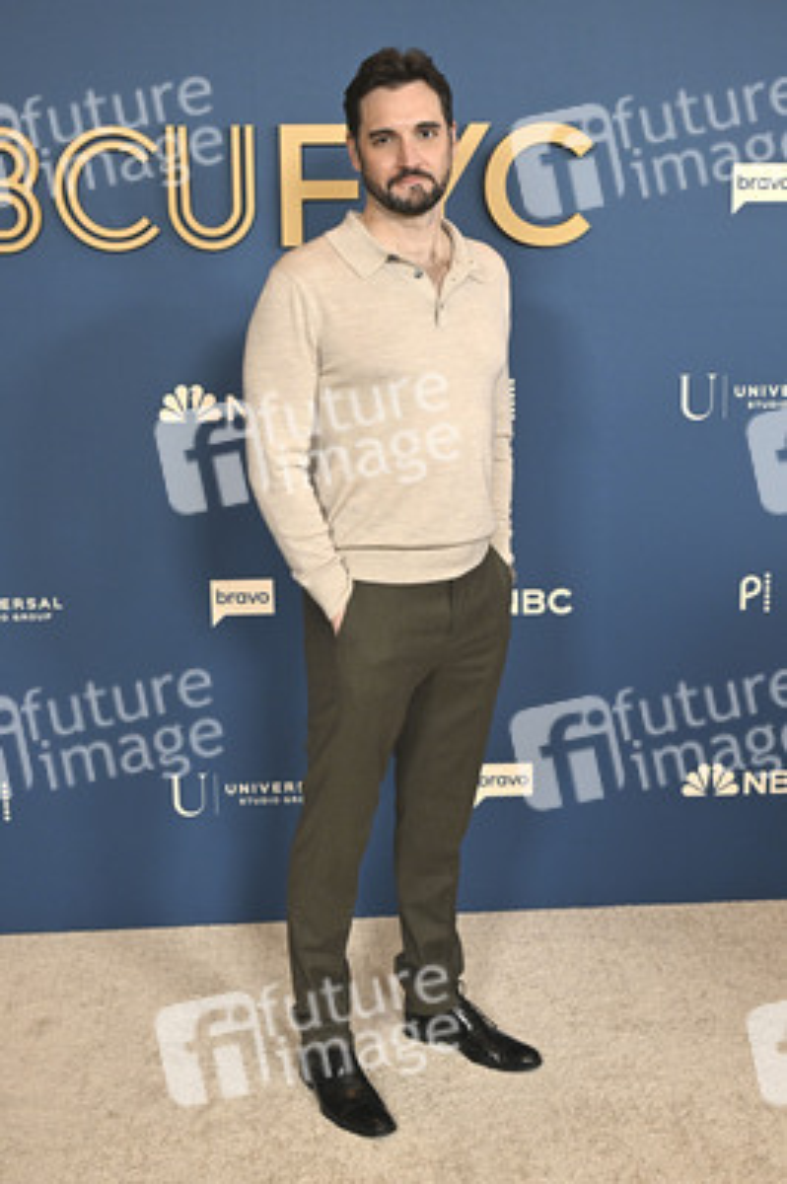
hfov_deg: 30.5
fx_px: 1445
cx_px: 394
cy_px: 592
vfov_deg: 44.5
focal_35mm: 44
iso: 2000
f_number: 5
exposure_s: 1/320
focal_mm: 44
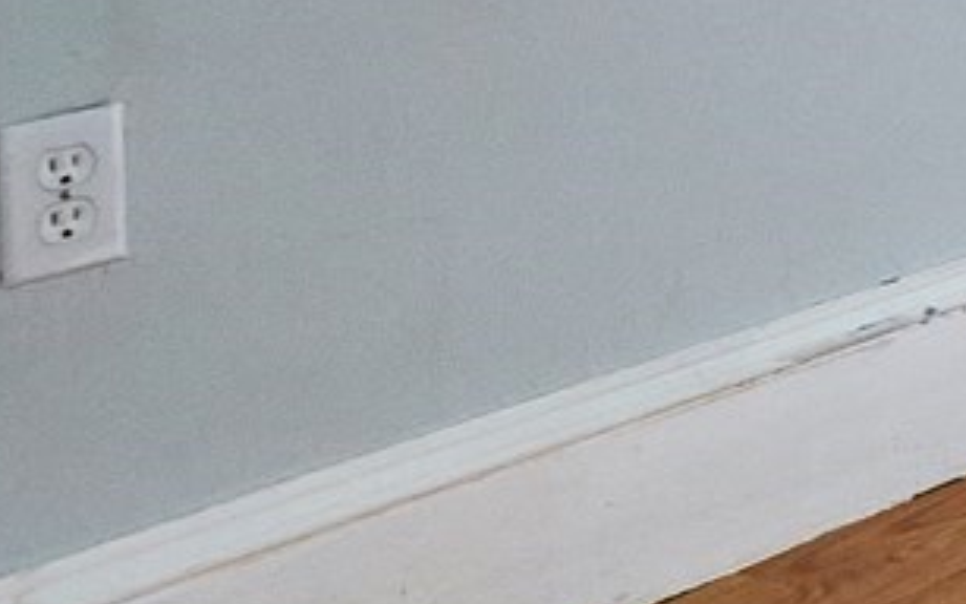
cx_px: 2879
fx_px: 2686
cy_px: -739
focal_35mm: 102
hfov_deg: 11.5
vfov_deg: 11.2
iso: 200
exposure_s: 1/250
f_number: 5.6
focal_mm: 10
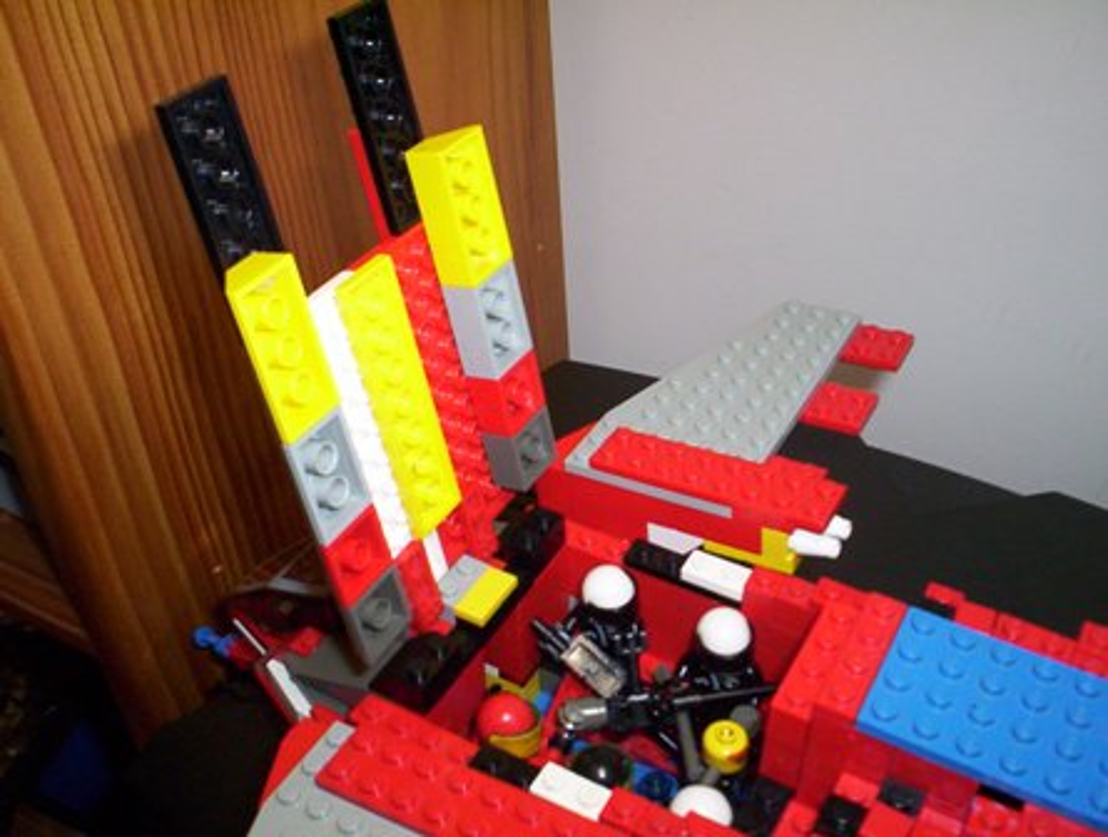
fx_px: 1219
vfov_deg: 37.9
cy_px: 418
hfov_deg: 48.9
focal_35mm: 38
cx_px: 554
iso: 140
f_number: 4.5
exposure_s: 1/60
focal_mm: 4.99
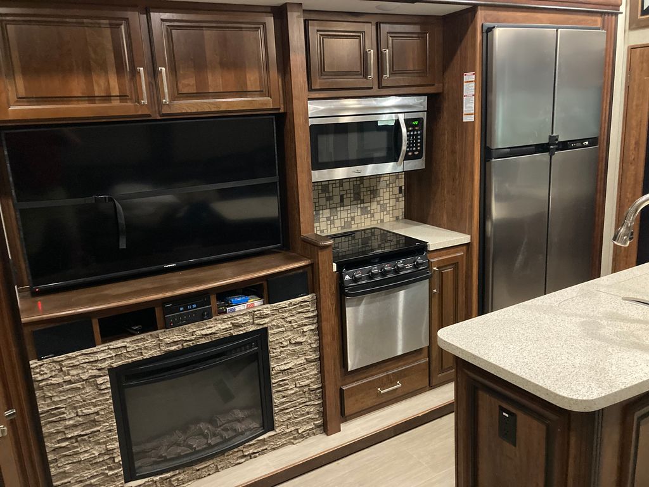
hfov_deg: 63.4
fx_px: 525
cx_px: 324
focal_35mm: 28
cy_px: 244
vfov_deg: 49.7
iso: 640
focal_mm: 3.99
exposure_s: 1/23
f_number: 1.8
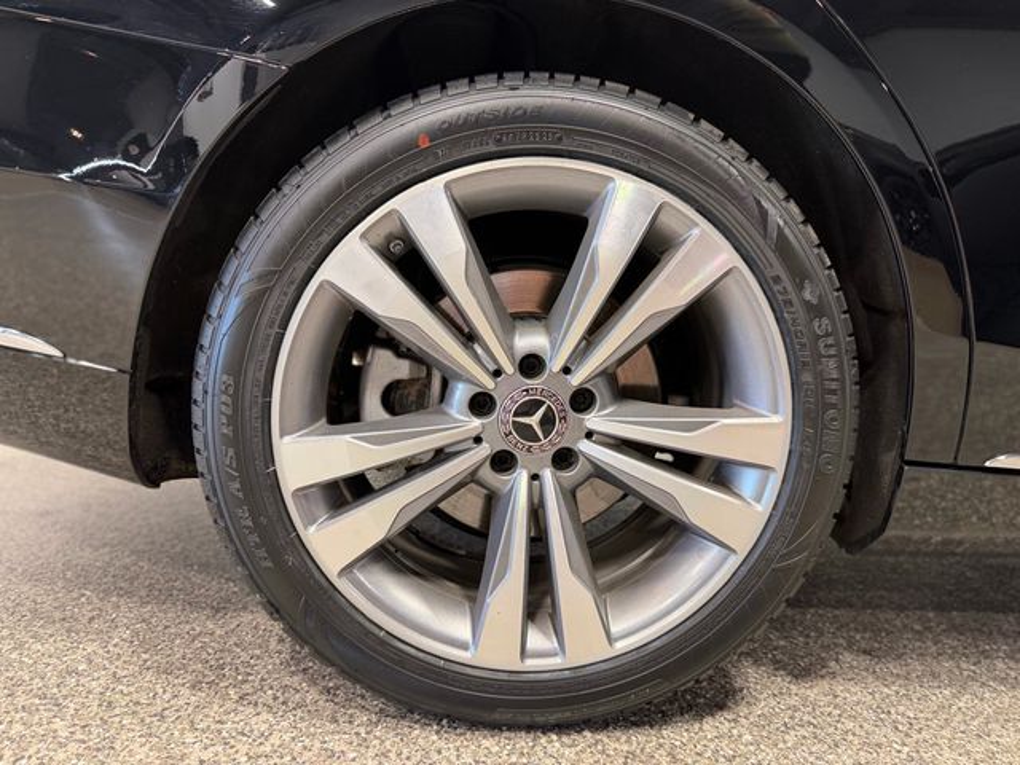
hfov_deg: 71.6
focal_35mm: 24
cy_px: 382
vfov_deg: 56.8
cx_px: 510
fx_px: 707
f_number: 1.78
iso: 200
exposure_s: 1/120
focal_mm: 6.76
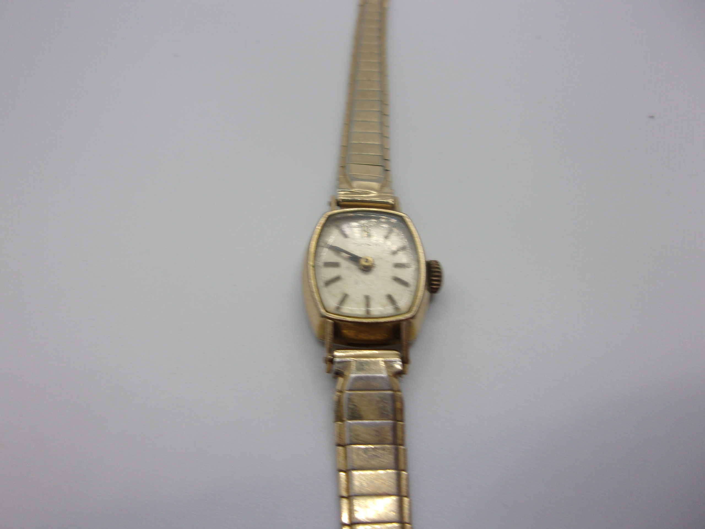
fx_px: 570
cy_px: 264
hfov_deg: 63.4
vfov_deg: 49.7
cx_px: 352
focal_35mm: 28
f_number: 3.9
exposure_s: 1/45
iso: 80
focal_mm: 5.1
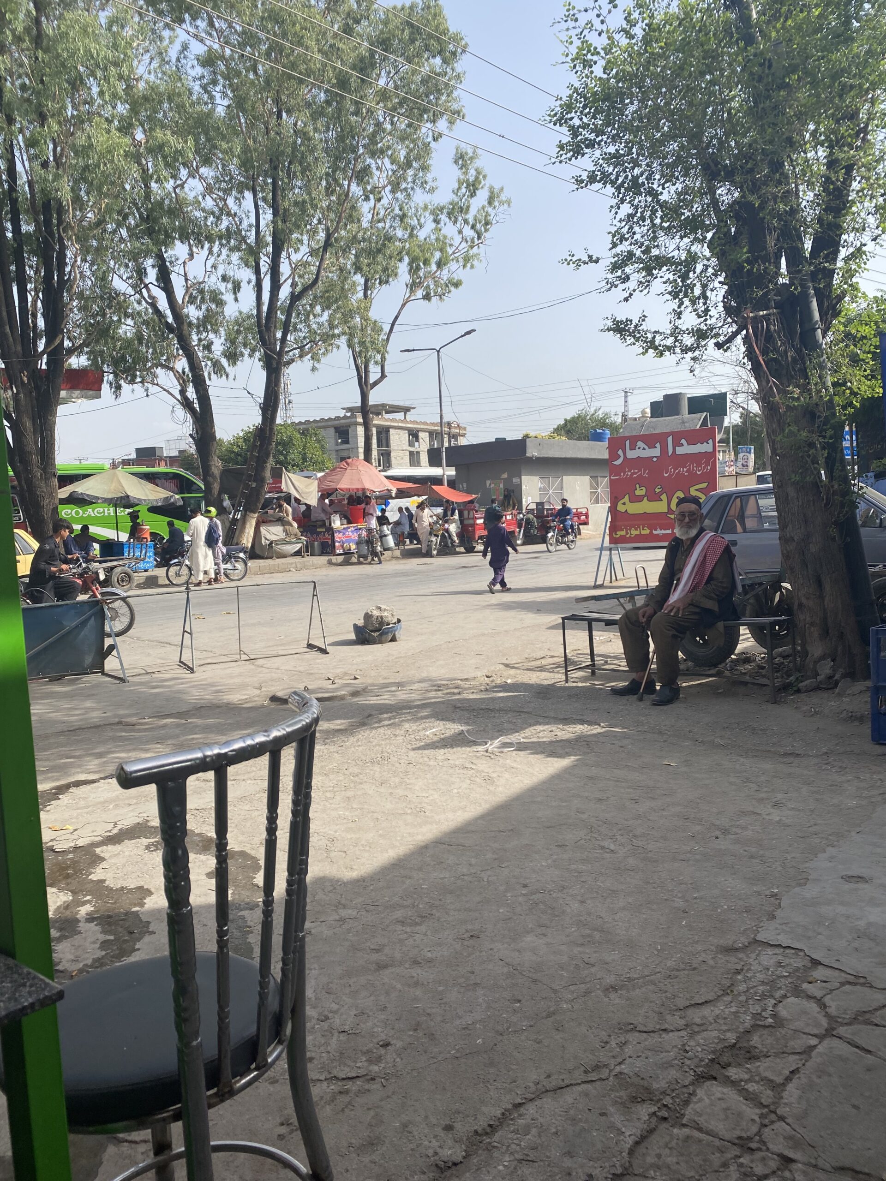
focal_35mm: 26
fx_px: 887
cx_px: 443
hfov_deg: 53.1
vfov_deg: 67.3
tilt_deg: -5.3
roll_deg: +3.4
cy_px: 590
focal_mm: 4.25
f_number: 1.8
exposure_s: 1/1727
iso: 32
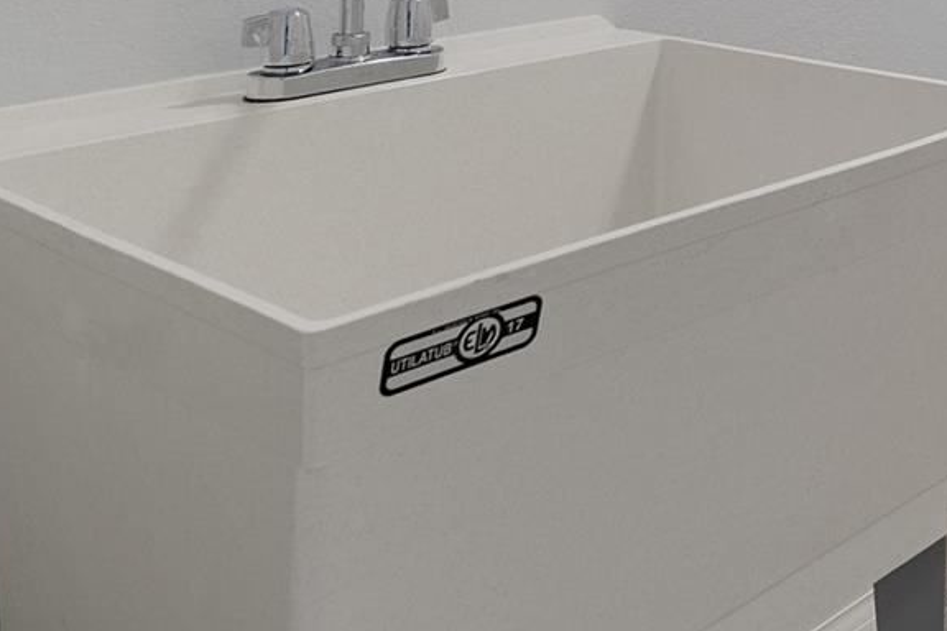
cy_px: -187
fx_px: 1315
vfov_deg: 23.8
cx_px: 1141
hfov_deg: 32.6
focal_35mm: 50
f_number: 8
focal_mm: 12
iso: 320
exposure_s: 1.3
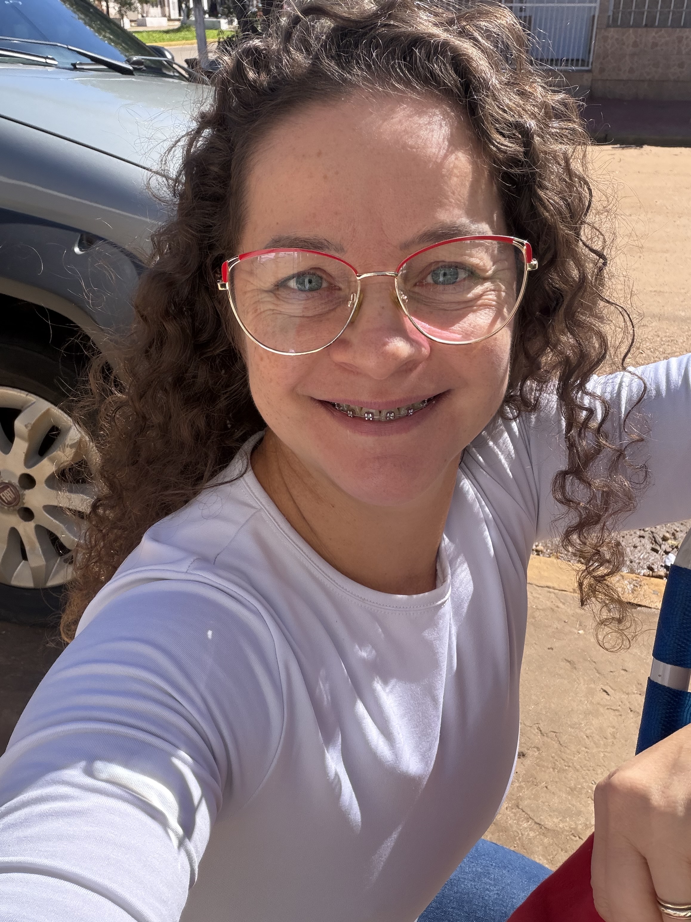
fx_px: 798
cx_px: 346
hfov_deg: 46.8
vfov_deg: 60.0
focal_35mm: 30
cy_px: 461
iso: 40
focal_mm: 2.71
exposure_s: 1/767
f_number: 1.9
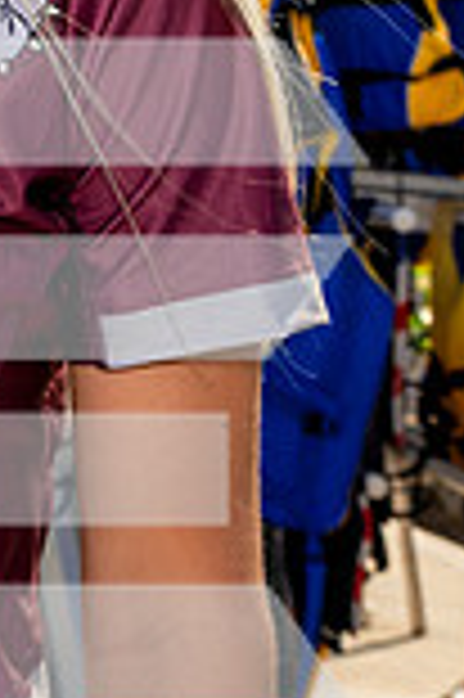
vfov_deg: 12.6
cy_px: -70
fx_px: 3119
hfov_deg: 7.7
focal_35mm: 161
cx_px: -779
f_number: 10
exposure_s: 1/250
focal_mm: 43
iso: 100
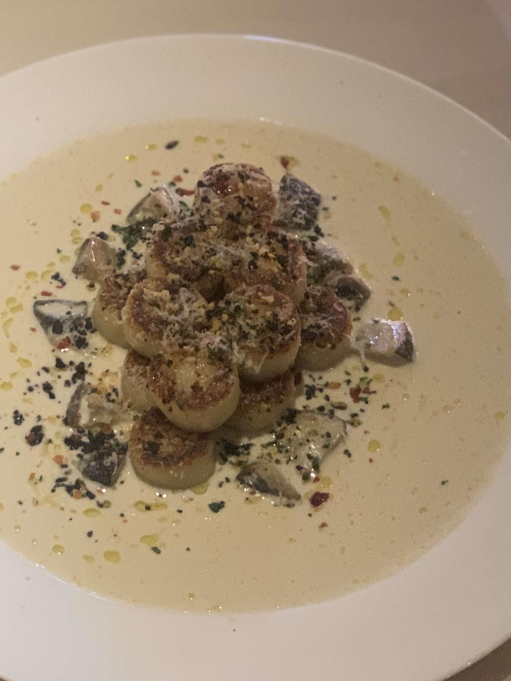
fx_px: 1811
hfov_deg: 16.0
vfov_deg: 21.2
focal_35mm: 92
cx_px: 181
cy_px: 197
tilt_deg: -49.2
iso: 500
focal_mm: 6
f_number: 2.4
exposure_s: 1/30
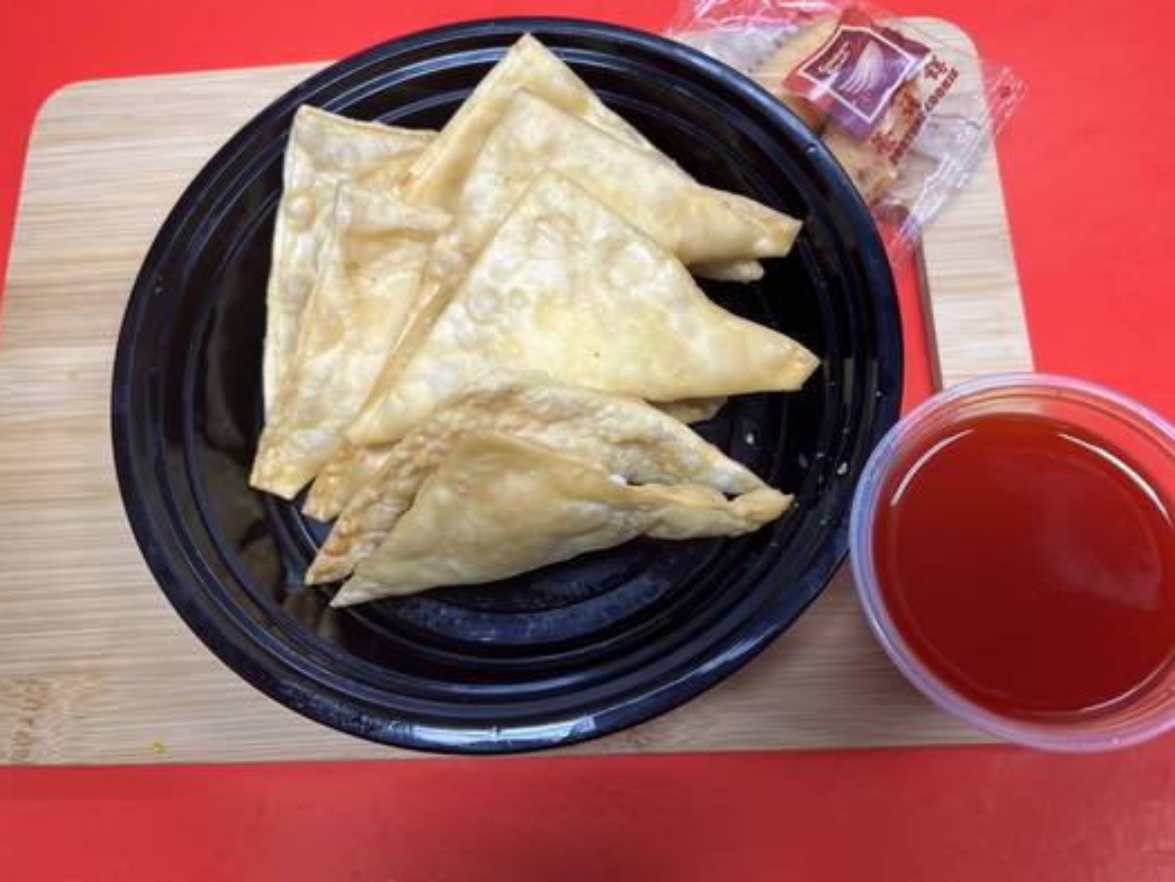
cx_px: 577
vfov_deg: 48.2
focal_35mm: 29
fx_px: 985
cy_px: 430
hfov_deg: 61.6
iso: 125
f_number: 1.5
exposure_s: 1/120
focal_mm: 5.7
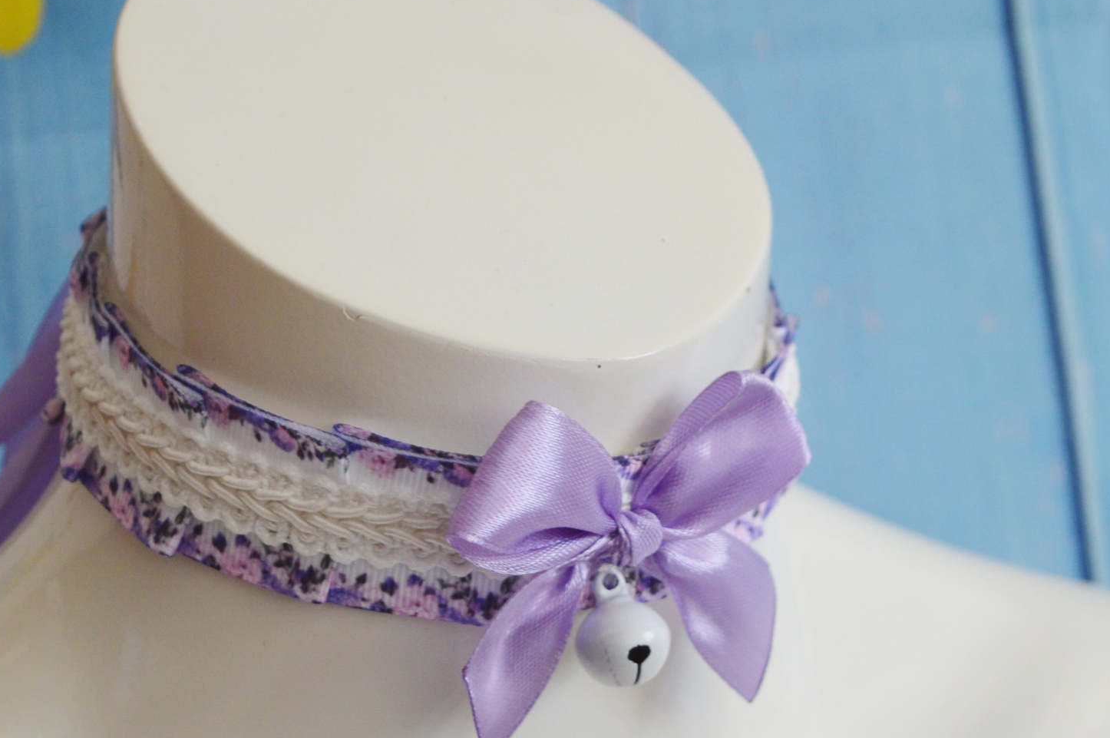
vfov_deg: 10.8
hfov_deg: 16.2
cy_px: 494
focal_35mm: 127
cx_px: 675
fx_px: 3905
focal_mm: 55
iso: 640
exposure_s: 1/100
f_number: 5.6
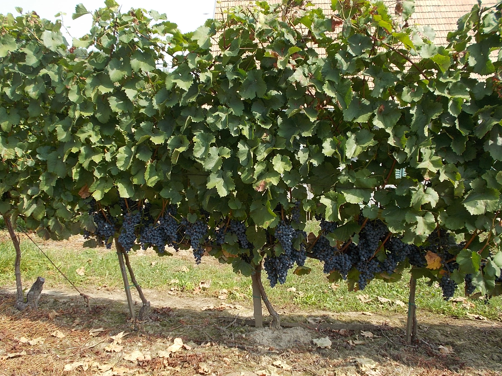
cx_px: 254
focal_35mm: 35
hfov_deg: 52.6
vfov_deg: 40.7
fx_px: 508
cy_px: 184
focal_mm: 6
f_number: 3.6
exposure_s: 1/250
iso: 80
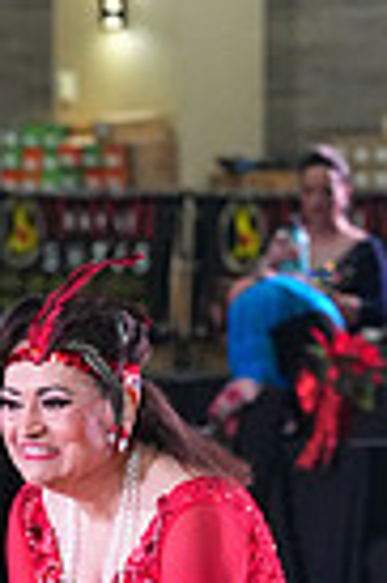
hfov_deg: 2.8
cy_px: 813
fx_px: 8034
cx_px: 602
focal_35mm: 497
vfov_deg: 4.1
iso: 5000
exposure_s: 1/320
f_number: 5.6
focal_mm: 117
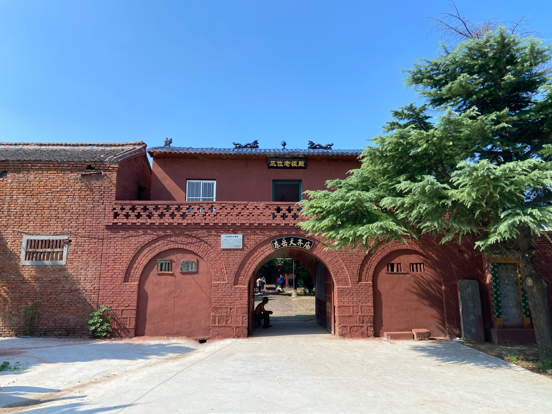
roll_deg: -0.6
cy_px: 207
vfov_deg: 53.1
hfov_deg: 67.3
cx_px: 276
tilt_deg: +11.1
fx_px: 415
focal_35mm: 26
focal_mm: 4.25
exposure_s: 1/2222
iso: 32
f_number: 1.8
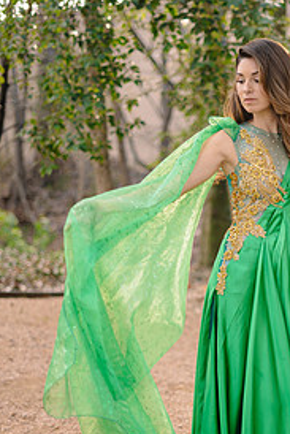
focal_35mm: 82
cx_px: 227
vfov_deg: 24.6
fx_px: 990
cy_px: 303
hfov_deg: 16.6
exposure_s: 1/200
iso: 160
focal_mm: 50
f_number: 1.8
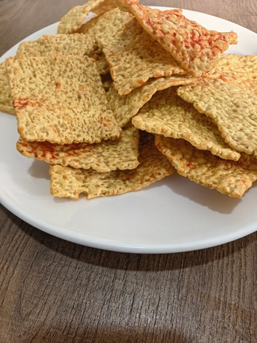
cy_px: 172
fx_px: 238
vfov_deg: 71.6
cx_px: 128
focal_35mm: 24
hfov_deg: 56.8
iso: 250
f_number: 2.8
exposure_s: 1/50
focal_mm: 5.75
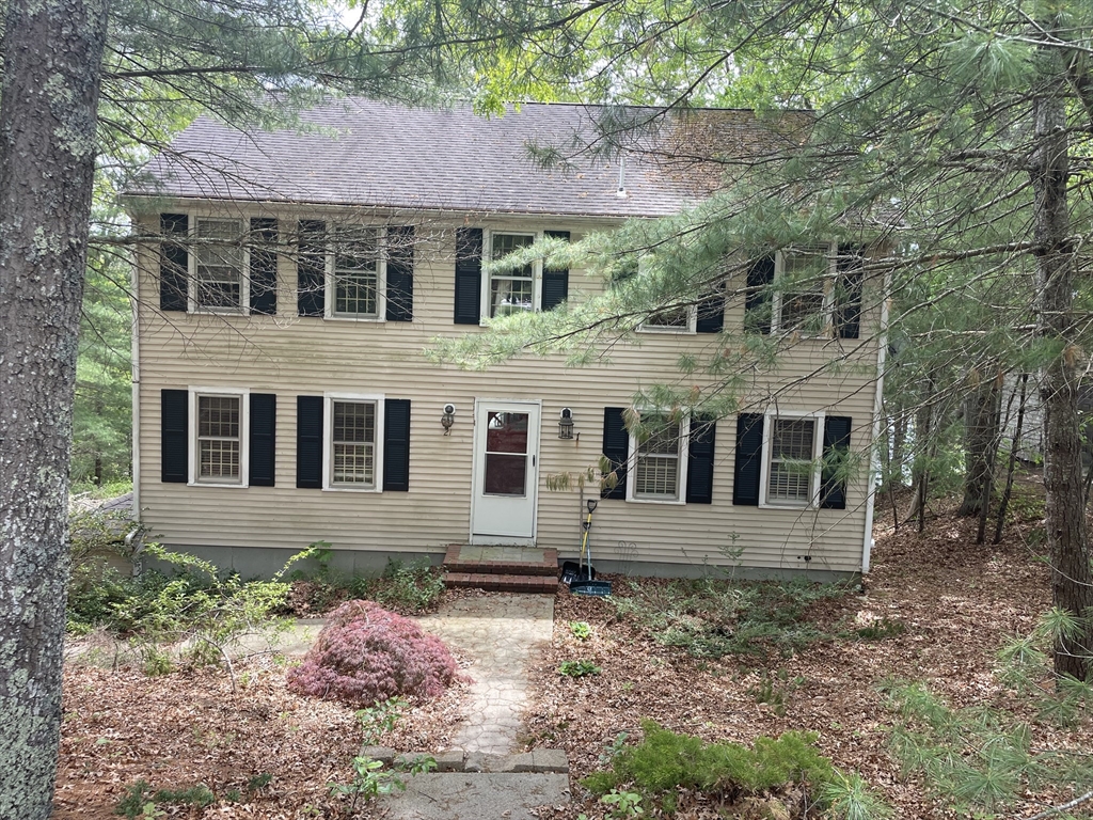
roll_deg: -2.5
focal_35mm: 26
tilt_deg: -6.2
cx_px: 546
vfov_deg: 53.1
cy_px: 410
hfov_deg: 67.3
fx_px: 821
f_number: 1.6
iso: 32
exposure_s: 1/266
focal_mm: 4.2
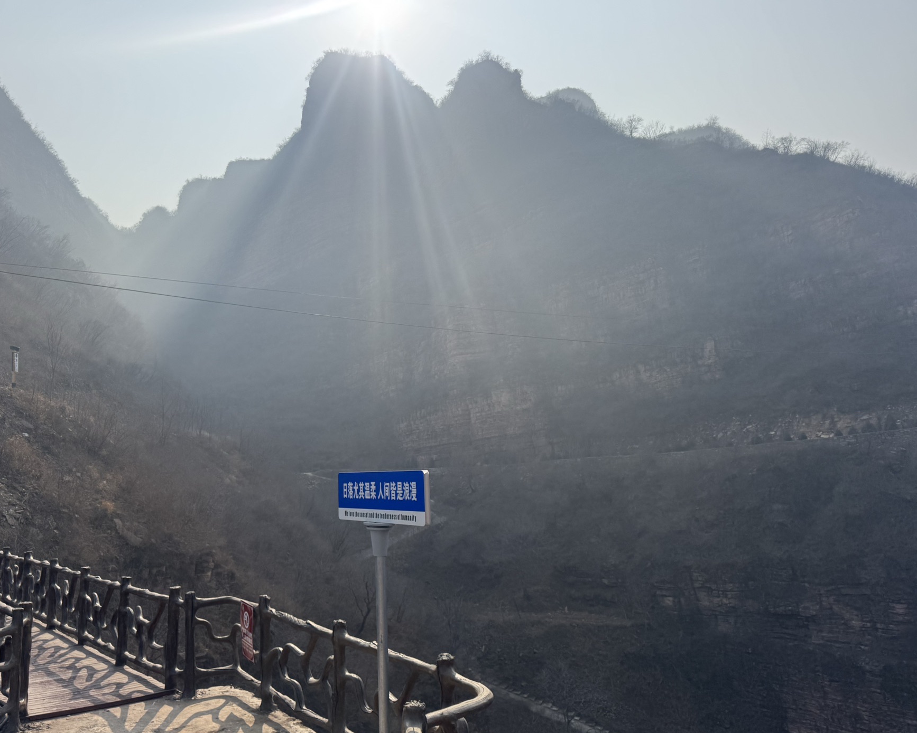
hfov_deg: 63.8
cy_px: 375
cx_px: 394
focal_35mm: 27
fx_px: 733
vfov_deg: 53.2
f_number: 1.78
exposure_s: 1/7092
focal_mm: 6.76
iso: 80
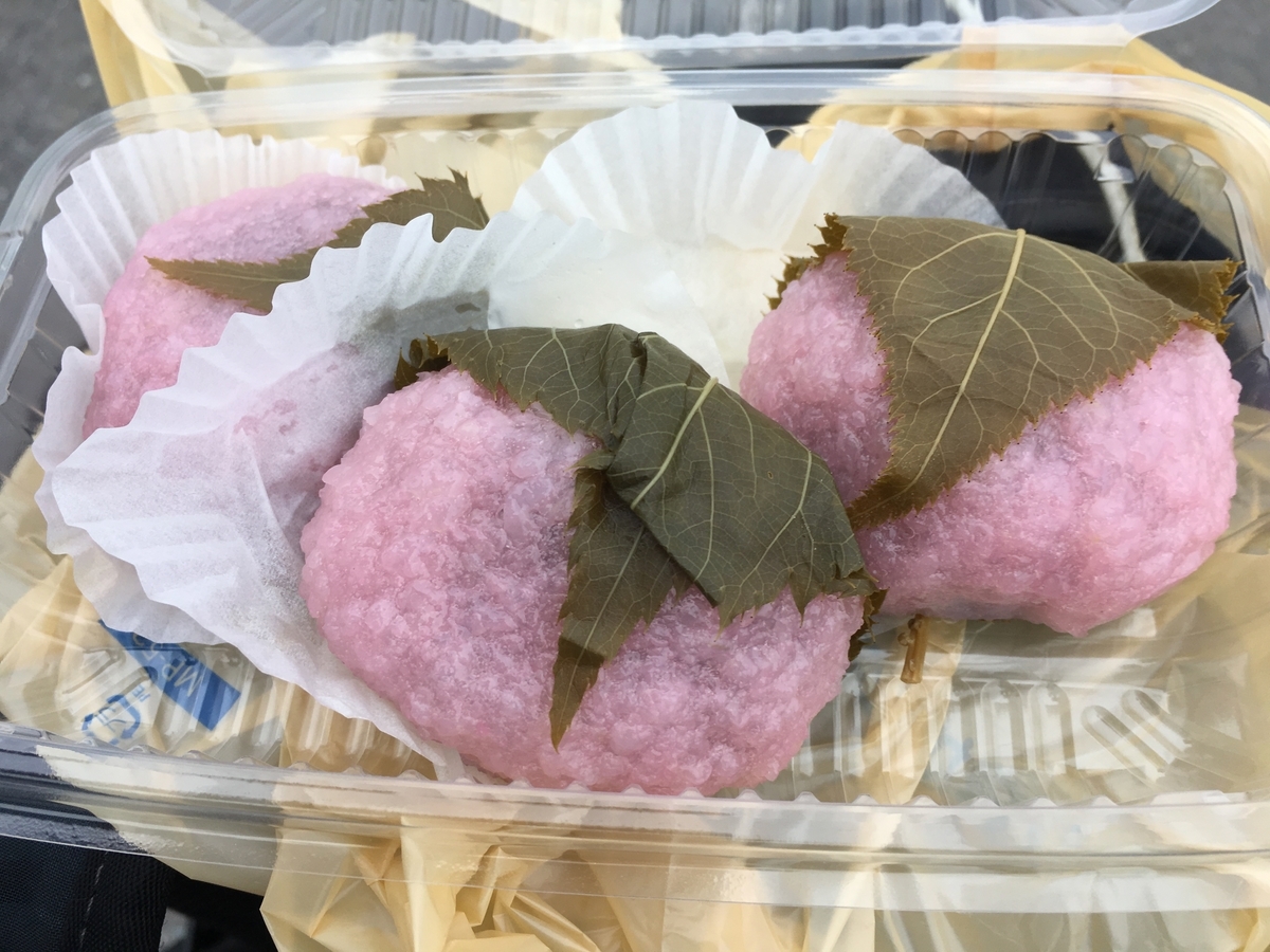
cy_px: 476
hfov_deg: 61.7
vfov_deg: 48.2
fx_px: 1064
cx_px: 635
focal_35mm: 29
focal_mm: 4.15
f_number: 2.2
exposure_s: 1/487
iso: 25
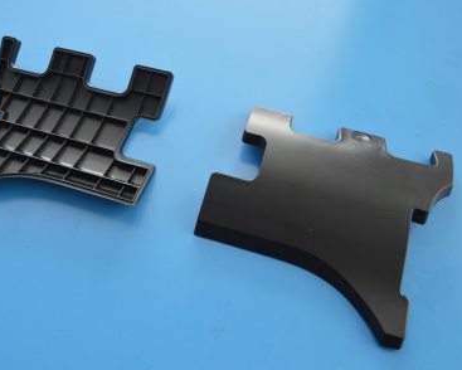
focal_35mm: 31
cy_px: 186
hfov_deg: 56.9
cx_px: 195
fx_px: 424
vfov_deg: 47.1
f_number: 7.1
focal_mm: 18
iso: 400
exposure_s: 1/60
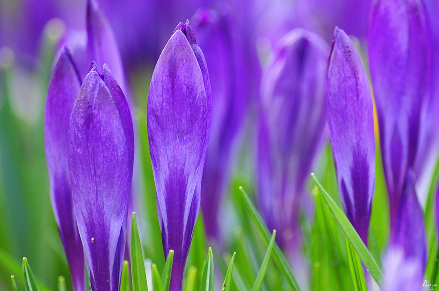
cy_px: 146
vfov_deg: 3.0
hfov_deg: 4.6
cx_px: 220
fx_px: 5480
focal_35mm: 450
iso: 200
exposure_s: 1/50
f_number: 7.1
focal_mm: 300
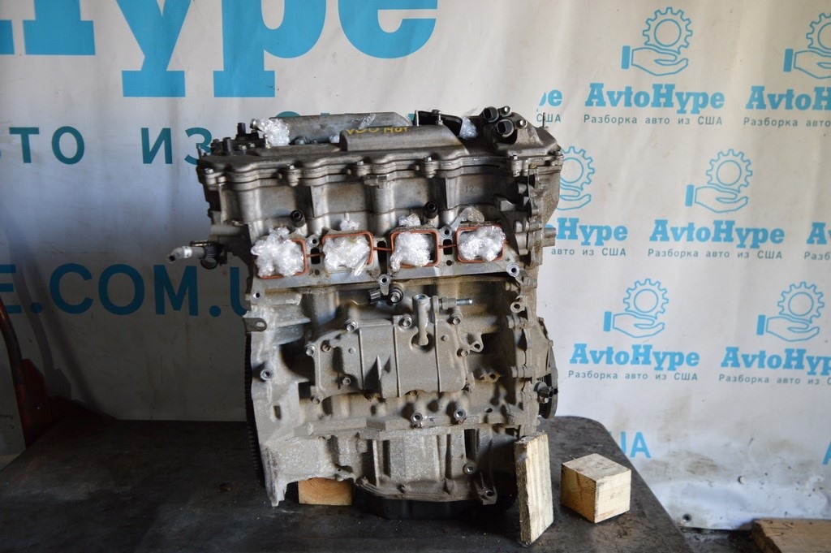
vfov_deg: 43.5
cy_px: 276
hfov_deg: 62.0
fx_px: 692
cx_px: 416
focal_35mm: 30
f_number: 3.8
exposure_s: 1/30
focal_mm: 20
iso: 400
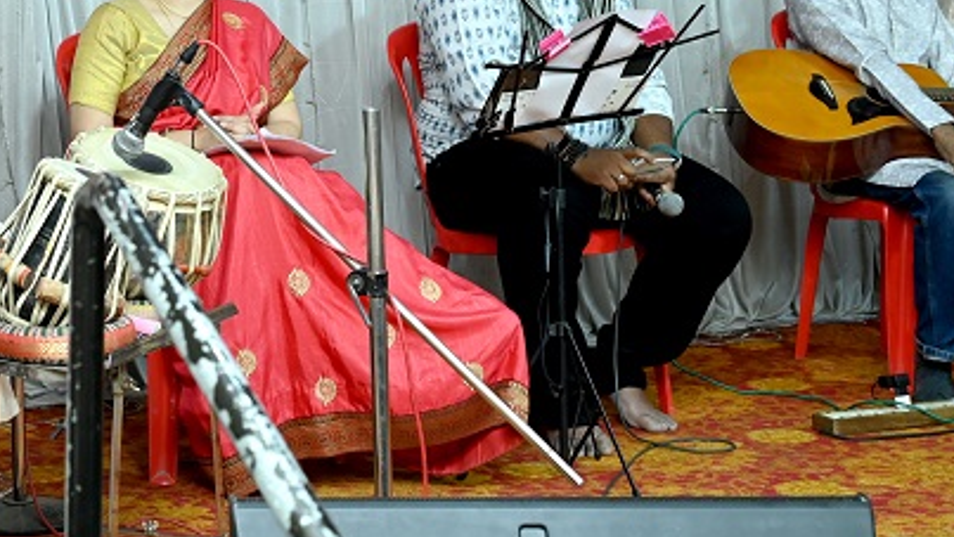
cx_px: 19
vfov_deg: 14.6
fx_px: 2050
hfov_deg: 25.1
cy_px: -54
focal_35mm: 81
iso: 1600
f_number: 5
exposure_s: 1/160
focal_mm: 39
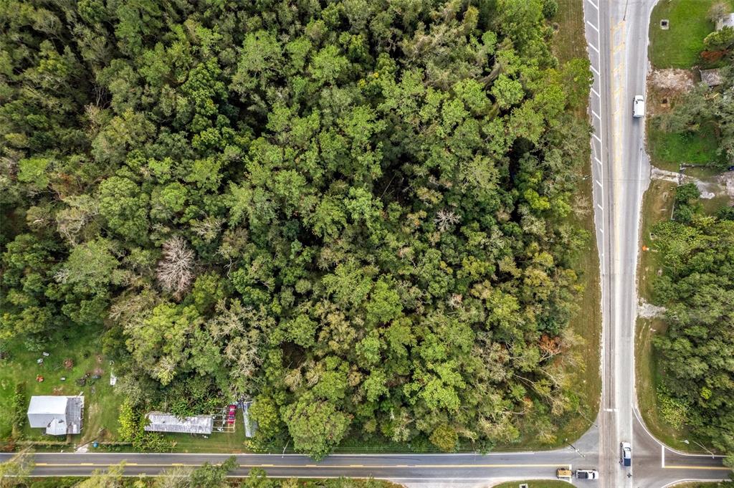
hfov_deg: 78.6
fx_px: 448
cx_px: 367
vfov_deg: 57.1
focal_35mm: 22
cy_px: 244
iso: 140
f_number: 2.8
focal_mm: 8.38
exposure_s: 1/320
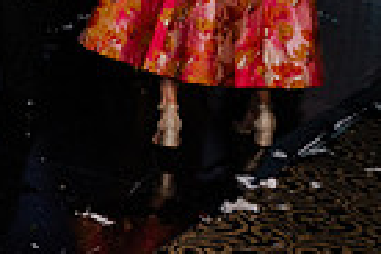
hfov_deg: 16.1
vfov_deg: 13.4
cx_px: -362
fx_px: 1069
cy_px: 15
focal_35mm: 101
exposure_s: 1/50
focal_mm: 24
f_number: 3.2
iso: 2000
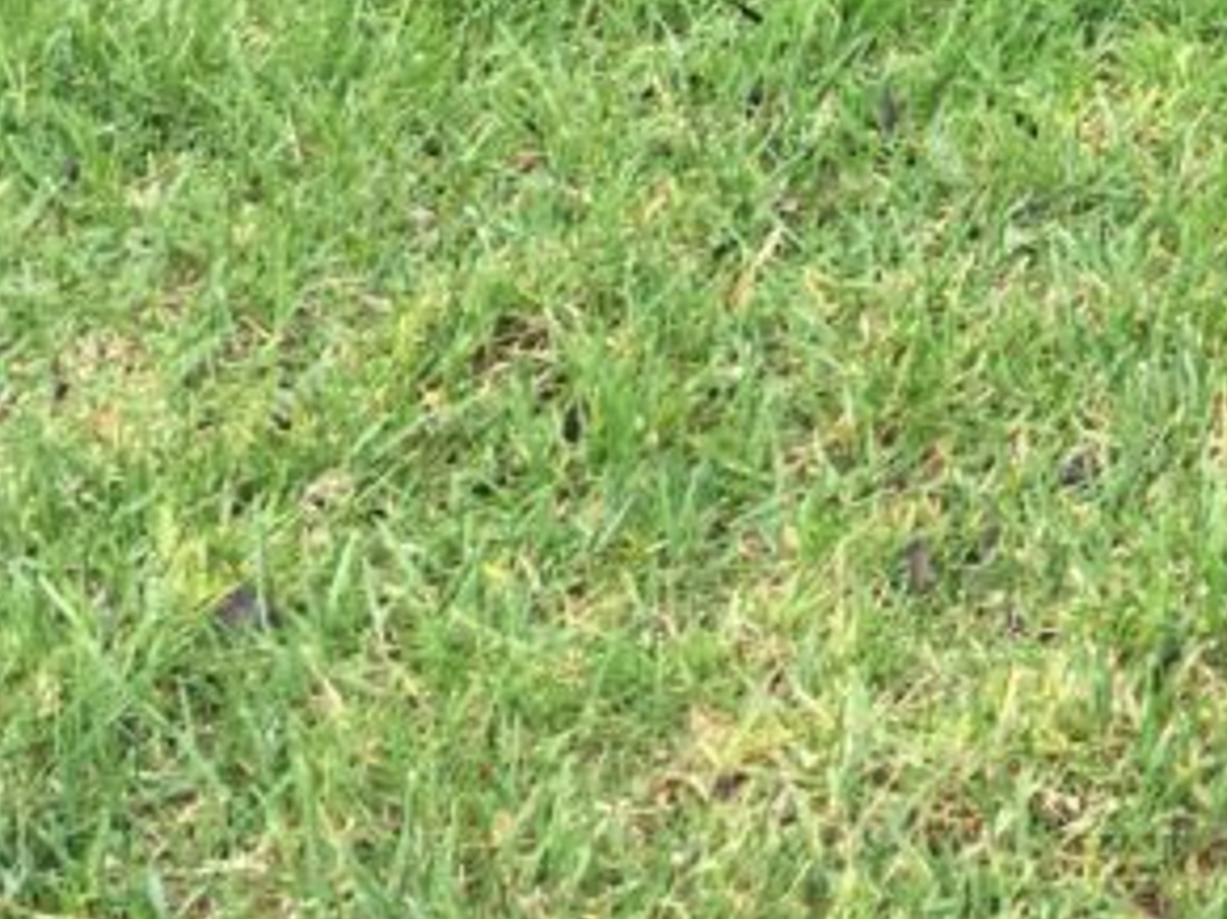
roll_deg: -1.3
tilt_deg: -12.0
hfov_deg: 18.0
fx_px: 3614
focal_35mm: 102
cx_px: 1615
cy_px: -653
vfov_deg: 13.3
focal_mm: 4.15
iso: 40
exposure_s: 1/120
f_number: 2.2
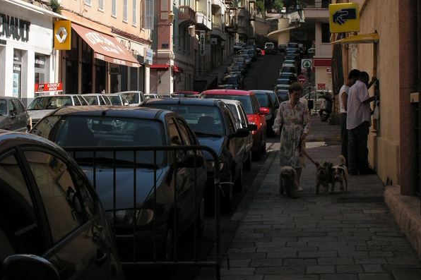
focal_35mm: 88
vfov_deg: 15.4
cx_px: 210
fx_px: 1029
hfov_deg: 23.1
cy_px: 44
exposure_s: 1/400
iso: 50
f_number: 4.8
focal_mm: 10.6
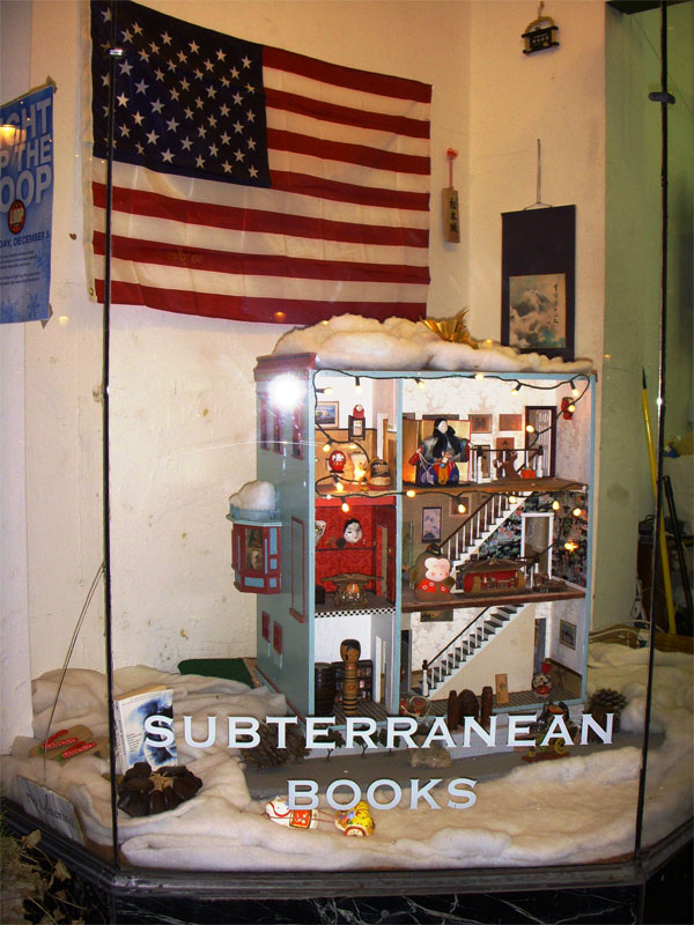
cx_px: 347
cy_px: 462
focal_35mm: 38
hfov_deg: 37.7
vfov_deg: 49.0
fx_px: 1016
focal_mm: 6.3
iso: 160
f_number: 3.3
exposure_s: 1/50
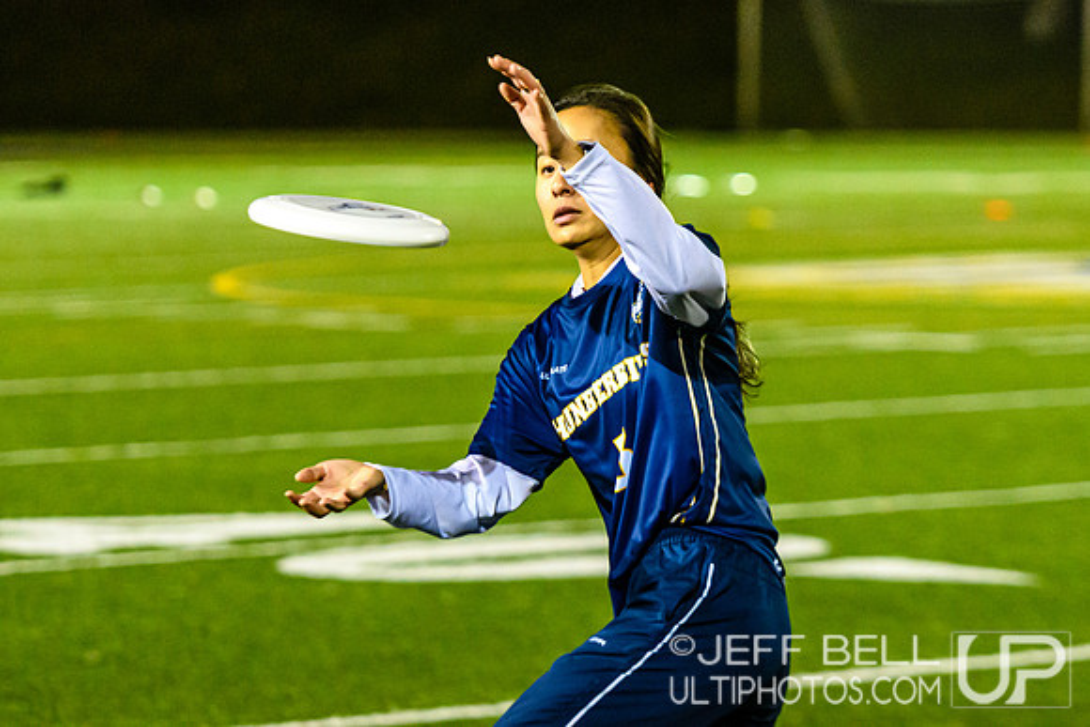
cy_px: 289
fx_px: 7111
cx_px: 545
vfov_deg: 5.9
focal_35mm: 235
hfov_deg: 8.8
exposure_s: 1/800
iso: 4000
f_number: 3.2
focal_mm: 130
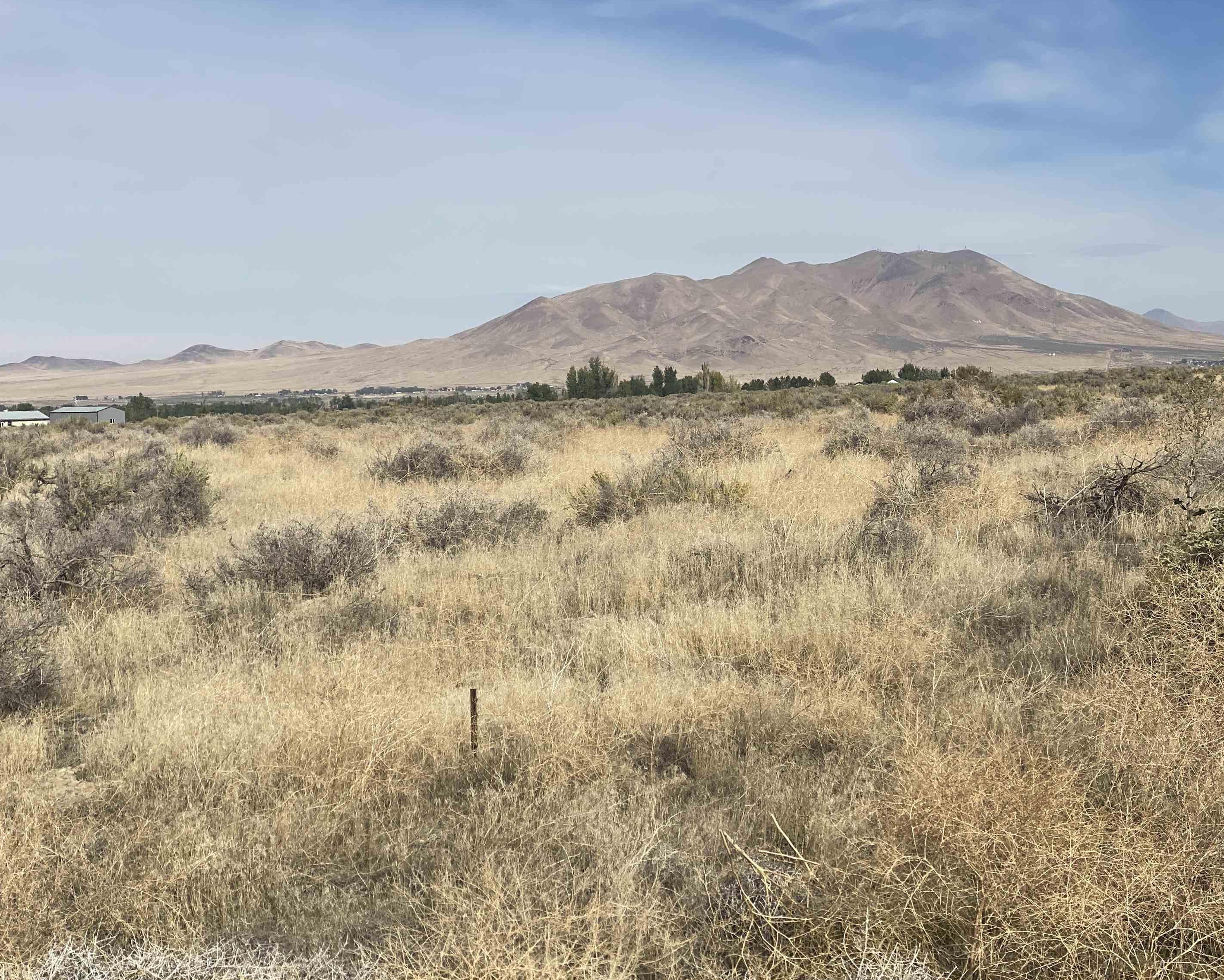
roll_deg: +0.4
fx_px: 1992
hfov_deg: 34.1
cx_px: 655
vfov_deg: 27.6
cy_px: 488
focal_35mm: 55
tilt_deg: -2.2
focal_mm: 6
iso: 20
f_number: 2
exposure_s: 1/3690
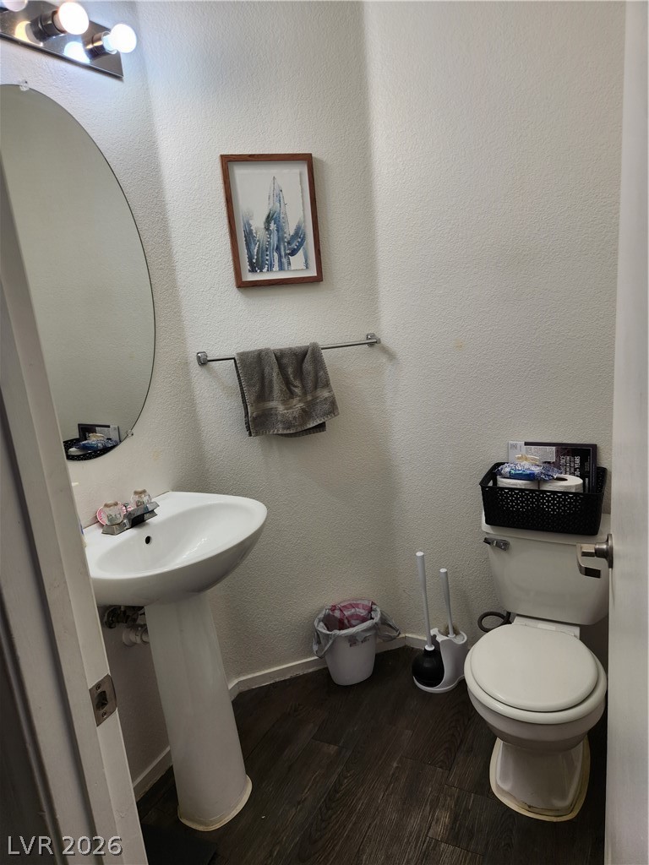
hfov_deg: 58.9
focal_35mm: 23
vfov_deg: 73.9
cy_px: 432
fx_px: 575
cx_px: 324
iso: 40
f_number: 1.8
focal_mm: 5.4
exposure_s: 1/120
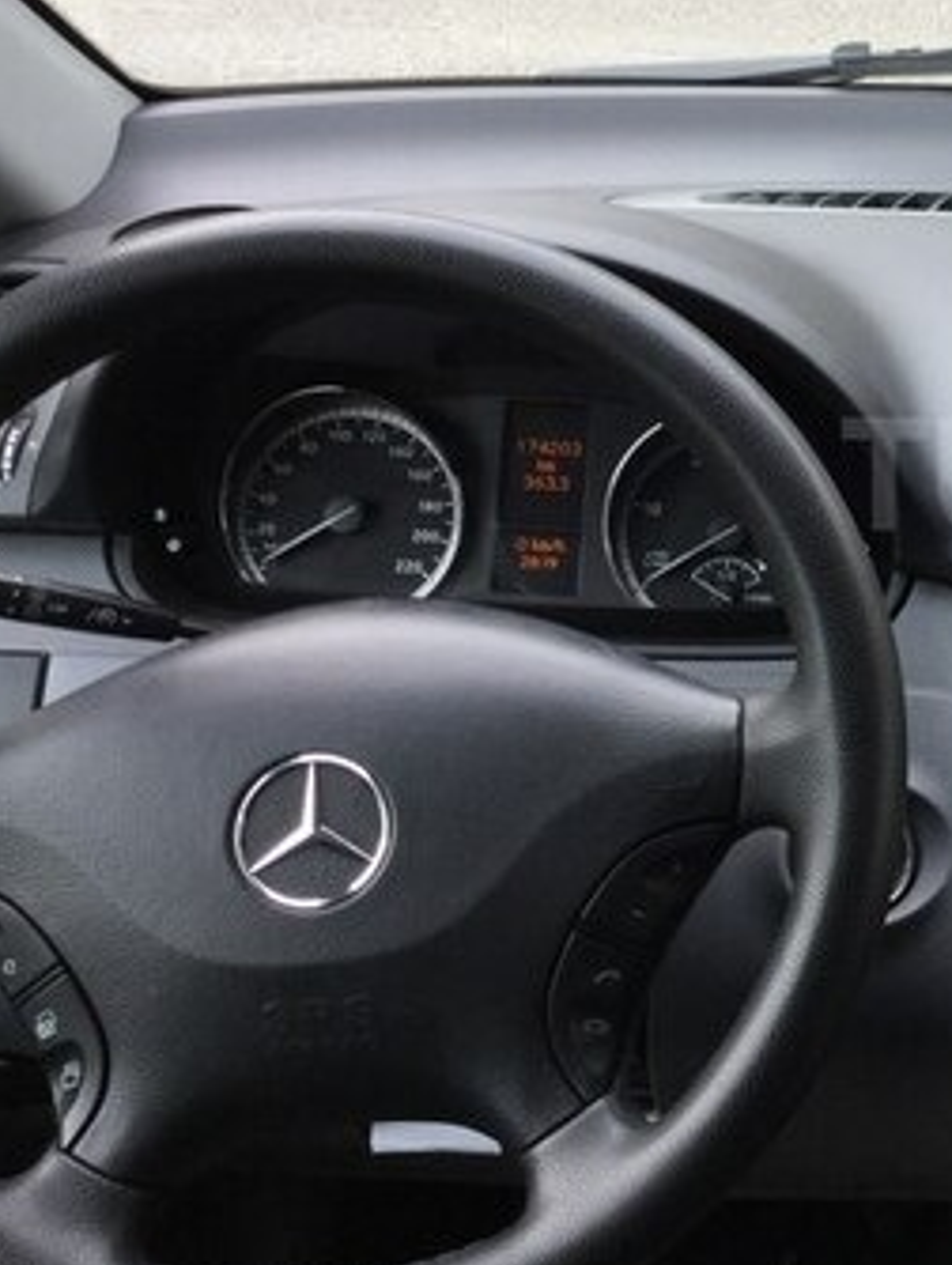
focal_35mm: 61
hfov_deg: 21.8
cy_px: 474
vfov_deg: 31.5
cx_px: 1228
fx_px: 2233
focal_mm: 3.3
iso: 25
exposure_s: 1/100
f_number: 2.4
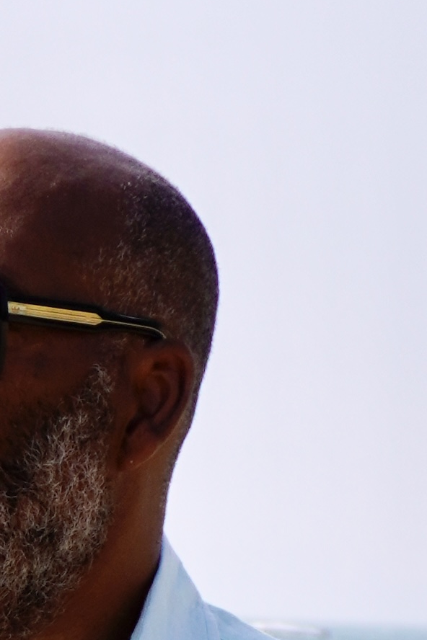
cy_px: 1570
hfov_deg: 4.1
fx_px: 5949
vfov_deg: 5.9
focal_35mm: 334
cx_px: 277
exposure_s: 1/800
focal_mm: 33
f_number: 5.6
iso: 100
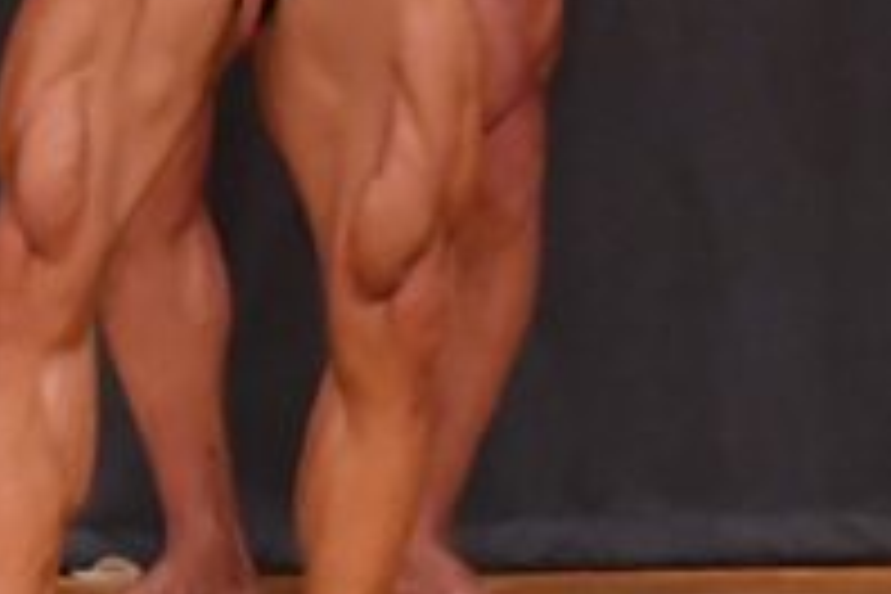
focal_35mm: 1057
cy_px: -99
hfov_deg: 1.9
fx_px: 26159
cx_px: -430
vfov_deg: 1.3
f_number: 5.6
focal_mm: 180
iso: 8000
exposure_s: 1/400
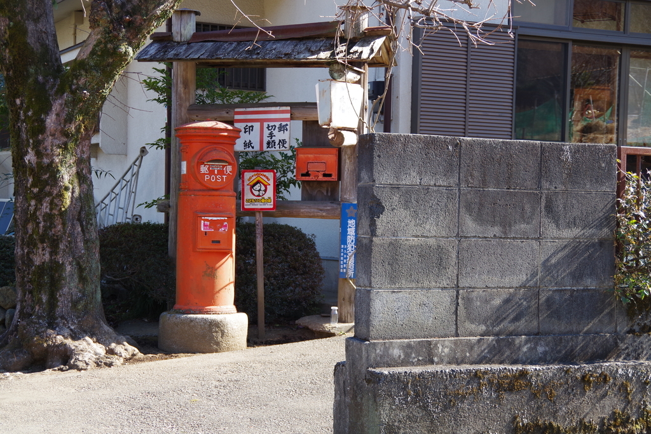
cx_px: 326
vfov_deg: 22.6
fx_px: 1085
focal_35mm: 60
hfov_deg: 33.4
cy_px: 217
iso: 200
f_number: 5
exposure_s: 1/160
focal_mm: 40
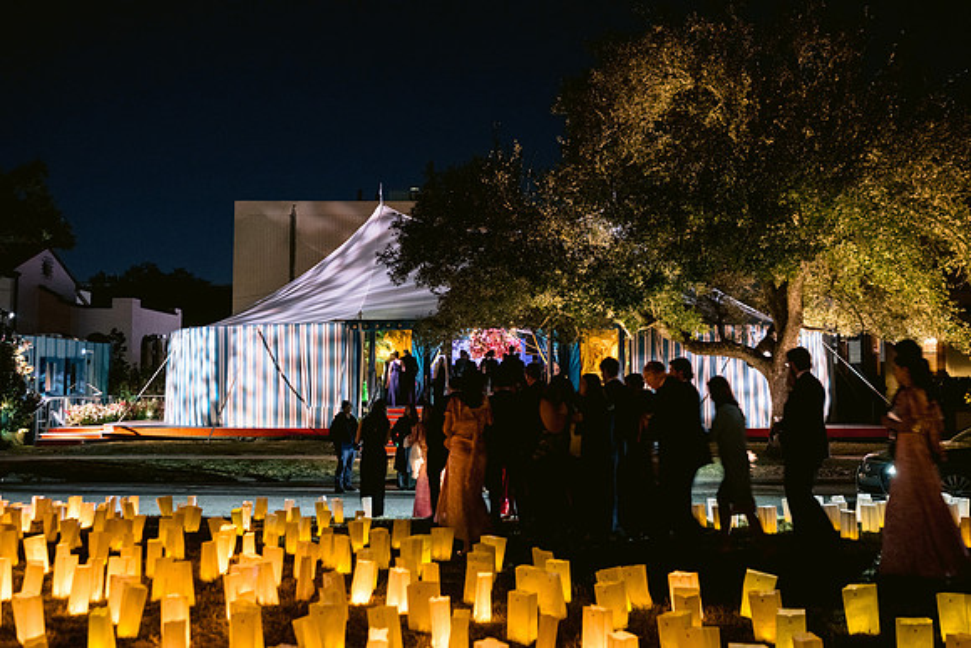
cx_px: 486
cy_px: 324
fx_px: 944
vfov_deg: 37.9
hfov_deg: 54.4
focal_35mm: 35
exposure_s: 1/20
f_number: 2.8
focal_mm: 35
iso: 1600
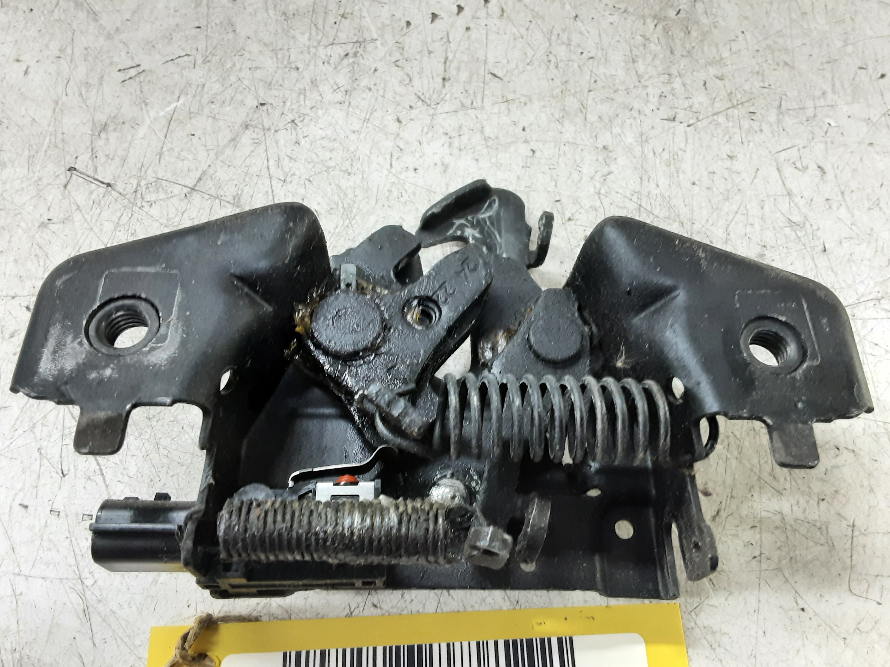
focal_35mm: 27
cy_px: 334
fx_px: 694
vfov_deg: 51.4
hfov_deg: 65.3
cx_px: 445
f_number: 1.9
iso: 160
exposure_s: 1/33
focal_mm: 2.91
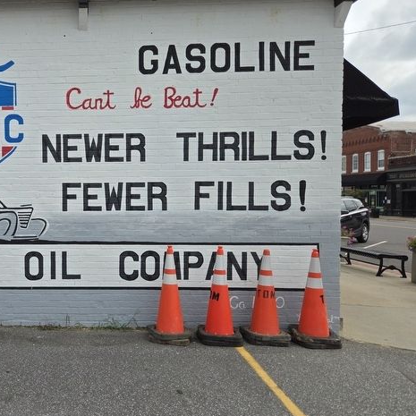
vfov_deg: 47.2
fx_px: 476
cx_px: 62
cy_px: 196
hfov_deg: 44.1
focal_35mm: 35
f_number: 1.8
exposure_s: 1/1300
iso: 25
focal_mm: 5.4
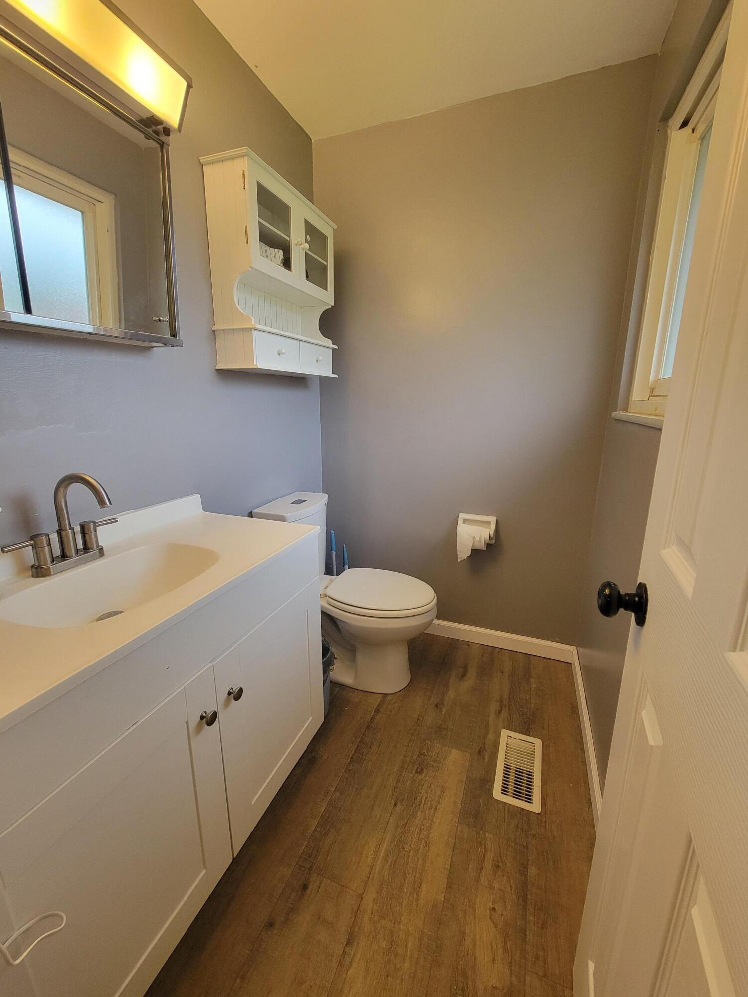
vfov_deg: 106.2
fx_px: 375
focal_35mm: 13
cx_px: 374
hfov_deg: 89.9
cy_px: 498
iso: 320
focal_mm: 2.2
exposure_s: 1/60
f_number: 2.2
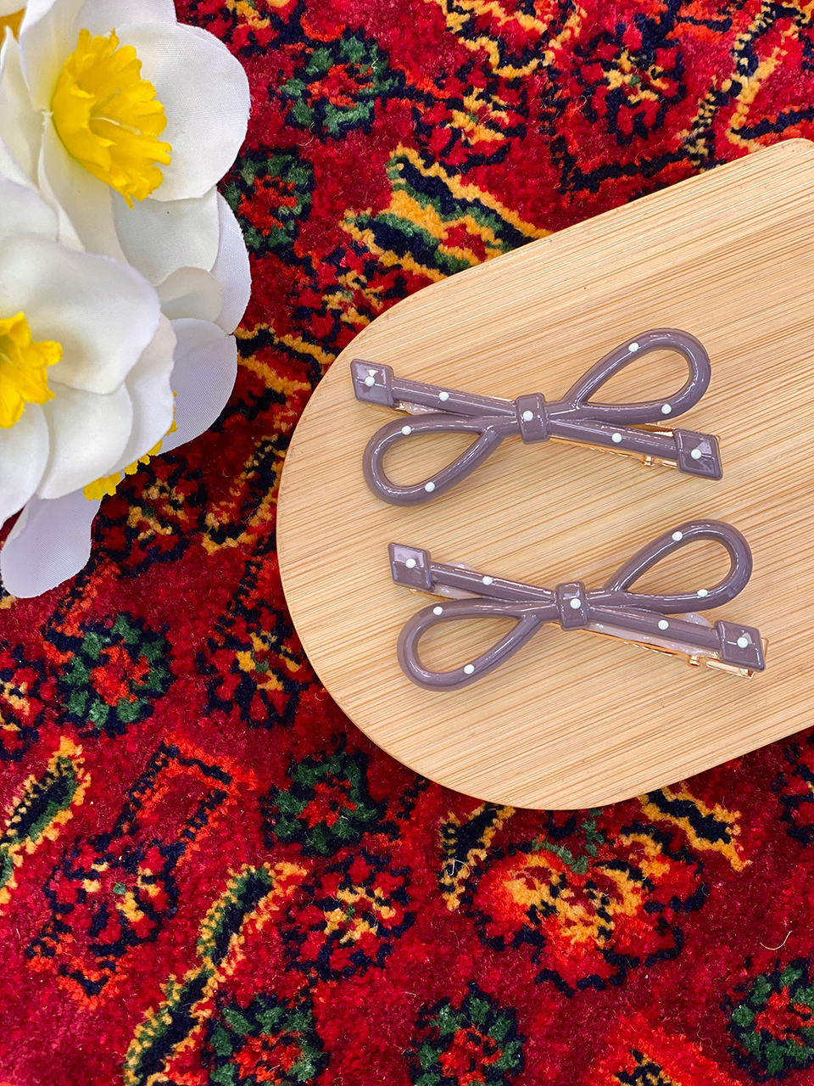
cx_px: 407
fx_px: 1630
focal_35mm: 52
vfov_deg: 36.8
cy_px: 543
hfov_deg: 28.0
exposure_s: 1/100
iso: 64
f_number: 2
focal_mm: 6
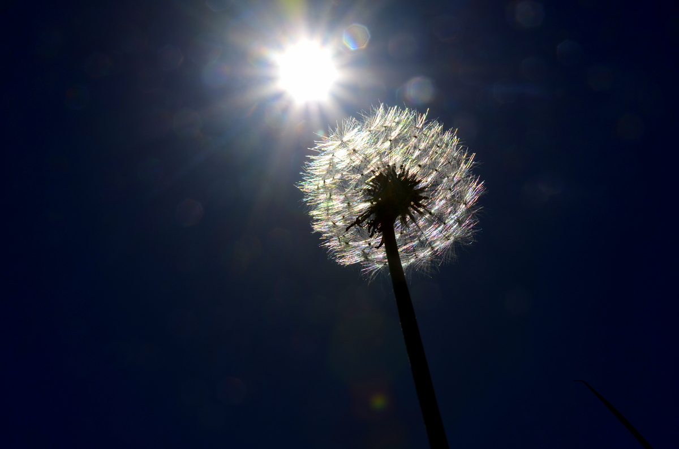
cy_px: 224
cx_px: 340
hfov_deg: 27.1
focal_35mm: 75
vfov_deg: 18.1
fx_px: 1411
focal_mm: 50
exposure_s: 1/1000
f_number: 14
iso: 100
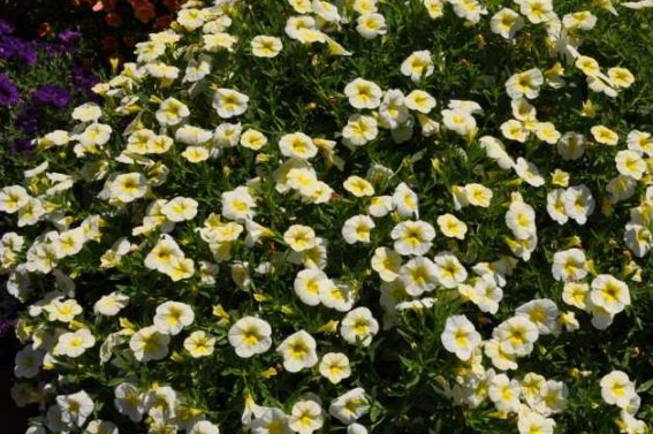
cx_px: 482
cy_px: 280
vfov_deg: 24.5
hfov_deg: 35.5
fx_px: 997
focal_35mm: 55
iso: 200
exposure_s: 1/640
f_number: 13
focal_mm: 24
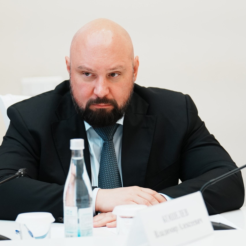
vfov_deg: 7.4
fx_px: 1889
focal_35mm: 235
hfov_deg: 7.4
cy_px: 123
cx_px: 125
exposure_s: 1/125
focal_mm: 123
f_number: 2.8
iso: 640
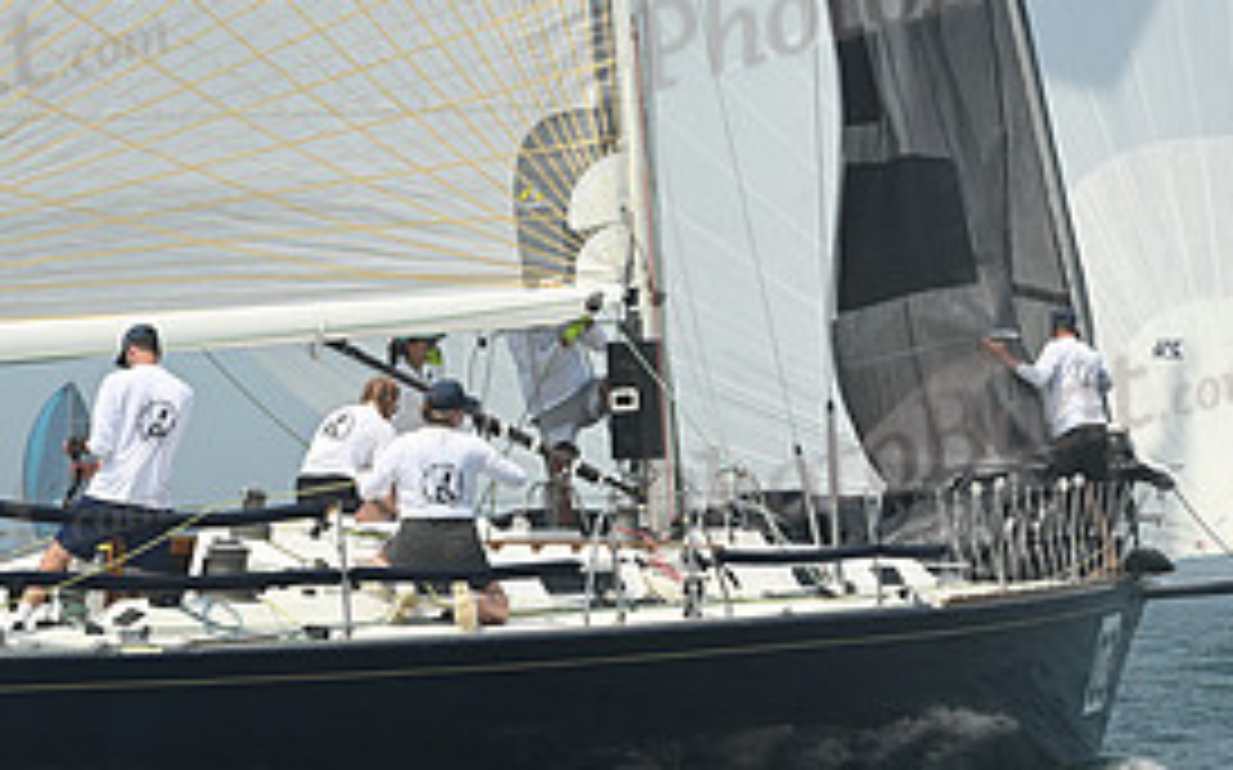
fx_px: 5072
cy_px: 272
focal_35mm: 151
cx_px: 405
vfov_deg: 8.7
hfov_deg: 13.8
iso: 320
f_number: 7.1
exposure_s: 1/1250
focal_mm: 70
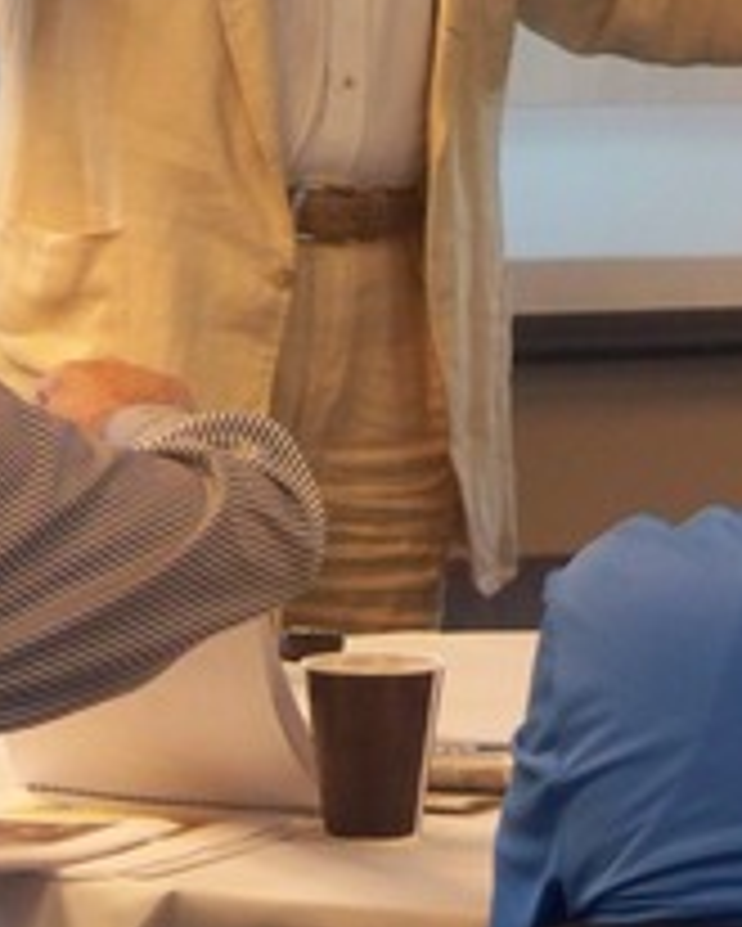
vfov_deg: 5.3
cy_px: 32
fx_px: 10067
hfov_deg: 4.2
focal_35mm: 367
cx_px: 319
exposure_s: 1/40
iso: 400
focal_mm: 27.5
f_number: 3.6
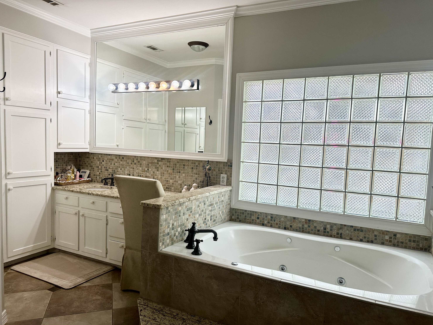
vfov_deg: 54.9
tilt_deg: -4.0
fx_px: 313
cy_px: 169
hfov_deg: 69.4
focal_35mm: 25
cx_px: 220
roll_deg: -2.5
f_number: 1.78
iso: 80
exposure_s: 1/399
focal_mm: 6.86
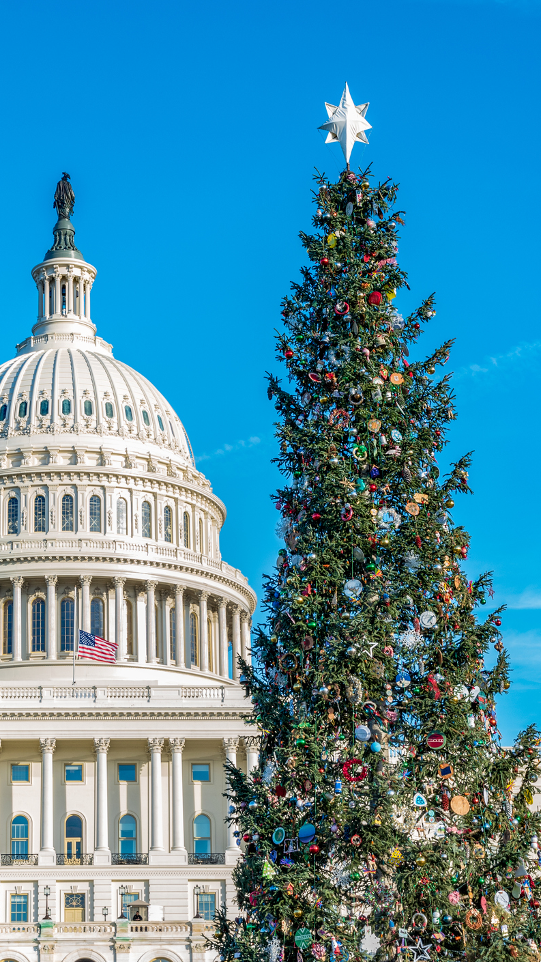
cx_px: 138
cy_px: 482
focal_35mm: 83
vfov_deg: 25.7
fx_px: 2110
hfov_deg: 14.6
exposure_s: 1/60
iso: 100
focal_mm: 35
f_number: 8
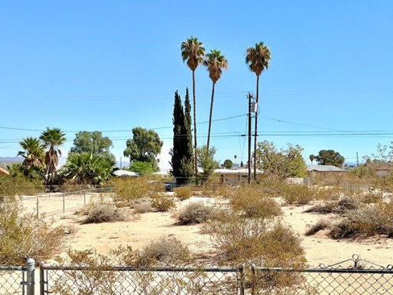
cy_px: 181
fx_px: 431
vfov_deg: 37.5
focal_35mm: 38
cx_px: 241
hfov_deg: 48.6
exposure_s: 1/2959
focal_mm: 3
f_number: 1.8
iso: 25
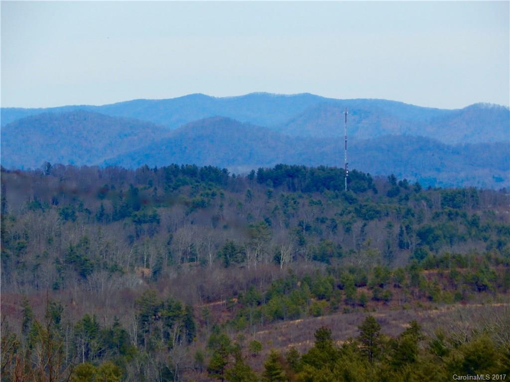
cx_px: 255
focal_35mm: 384
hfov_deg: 5.2
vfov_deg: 3.9
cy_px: 191
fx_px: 5657
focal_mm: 69
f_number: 5.7
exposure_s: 1/800
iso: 125
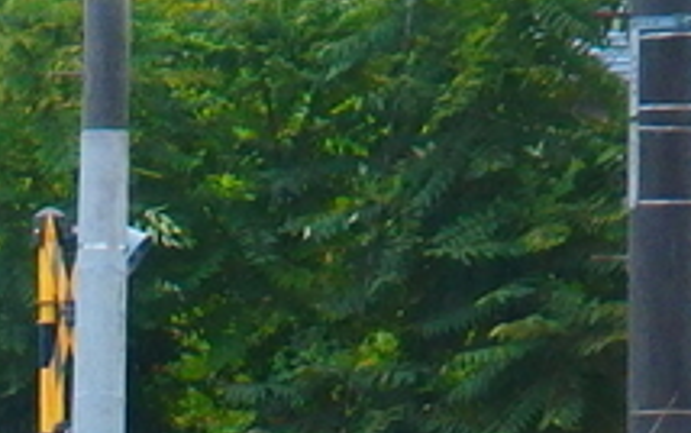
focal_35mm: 773
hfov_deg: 2.7
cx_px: -804
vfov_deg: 1.7
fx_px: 14565
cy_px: 1377
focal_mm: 23.5
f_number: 2.7
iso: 200
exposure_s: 1/320
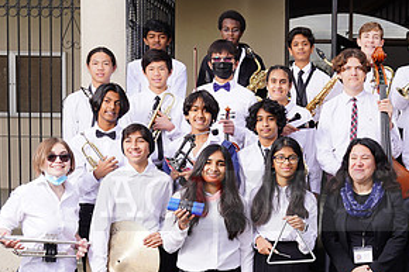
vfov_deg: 20.5
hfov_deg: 29.8
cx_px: 331
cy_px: 190
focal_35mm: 66
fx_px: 749
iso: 200
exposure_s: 1/200
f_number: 6.3
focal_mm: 33
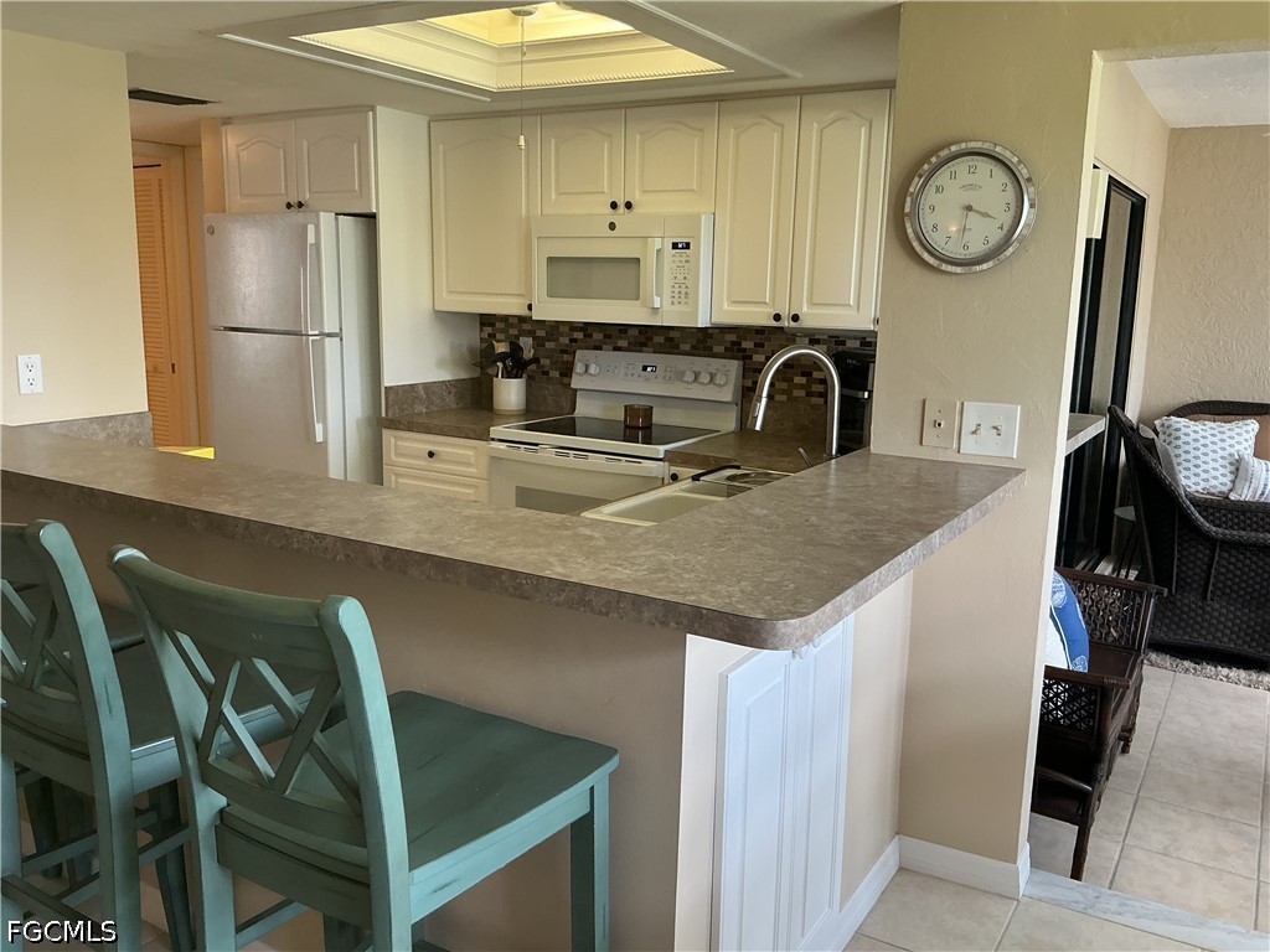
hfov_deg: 61.7
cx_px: 635
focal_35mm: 29
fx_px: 1064
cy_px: 476
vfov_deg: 48.2
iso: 64
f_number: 1.8
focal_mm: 3
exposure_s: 1/60
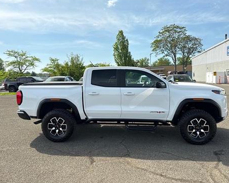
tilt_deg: -1.8
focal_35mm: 26
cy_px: 90
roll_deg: +2.6
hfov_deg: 66.0
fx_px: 176
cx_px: 116
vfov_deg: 54.9
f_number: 1.78
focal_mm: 6.76
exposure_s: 1/796
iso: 100
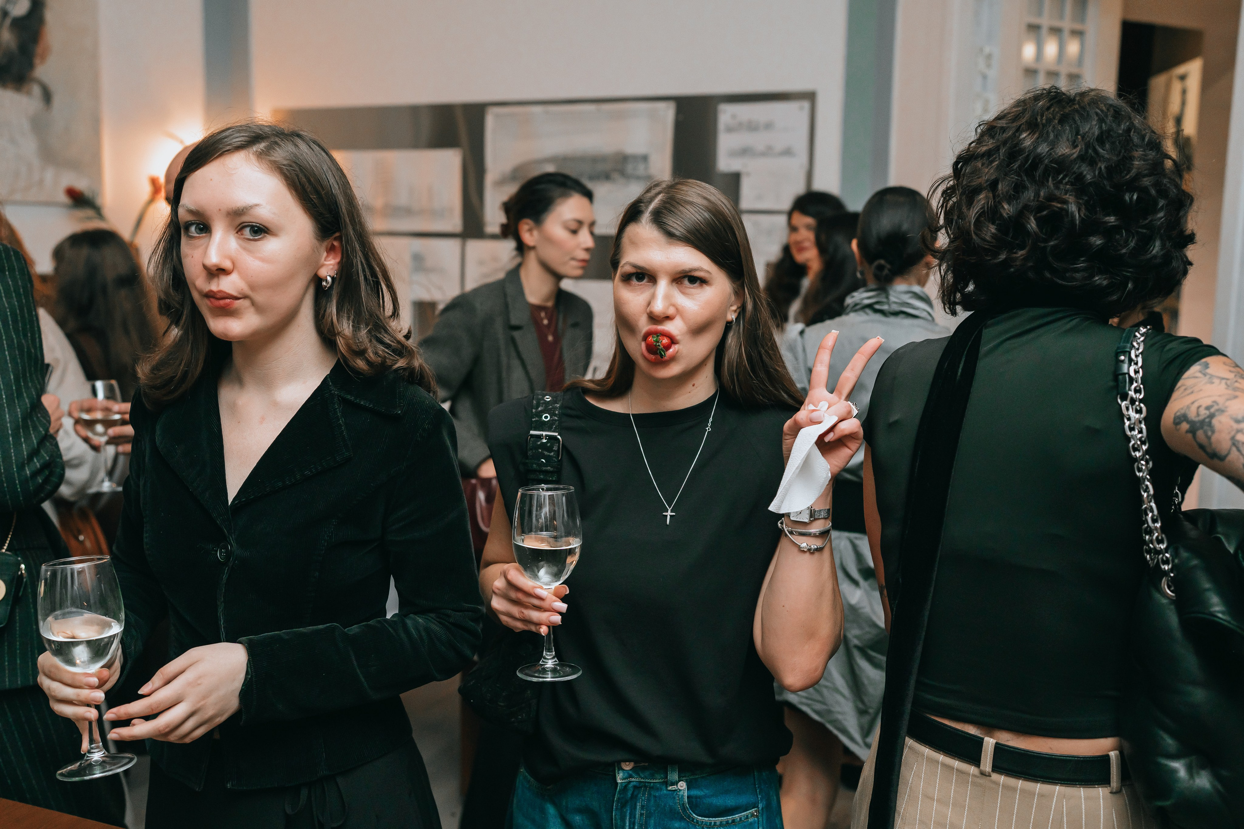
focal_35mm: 36
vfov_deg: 36.8
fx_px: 1245
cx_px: 622
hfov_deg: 53.1
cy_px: 414
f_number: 3.2
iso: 200
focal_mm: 35
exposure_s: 1/200
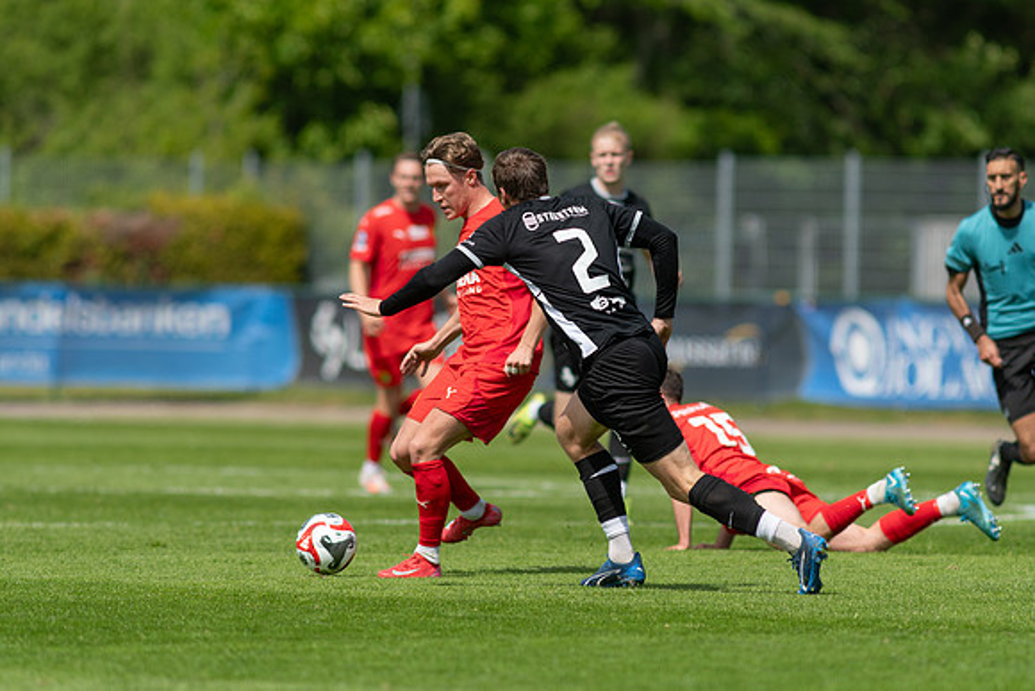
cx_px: 518
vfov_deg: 3.1
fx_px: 12940
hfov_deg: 4.6
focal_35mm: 450
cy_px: 346
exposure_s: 1/2000
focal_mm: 300
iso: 100
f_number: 3.2
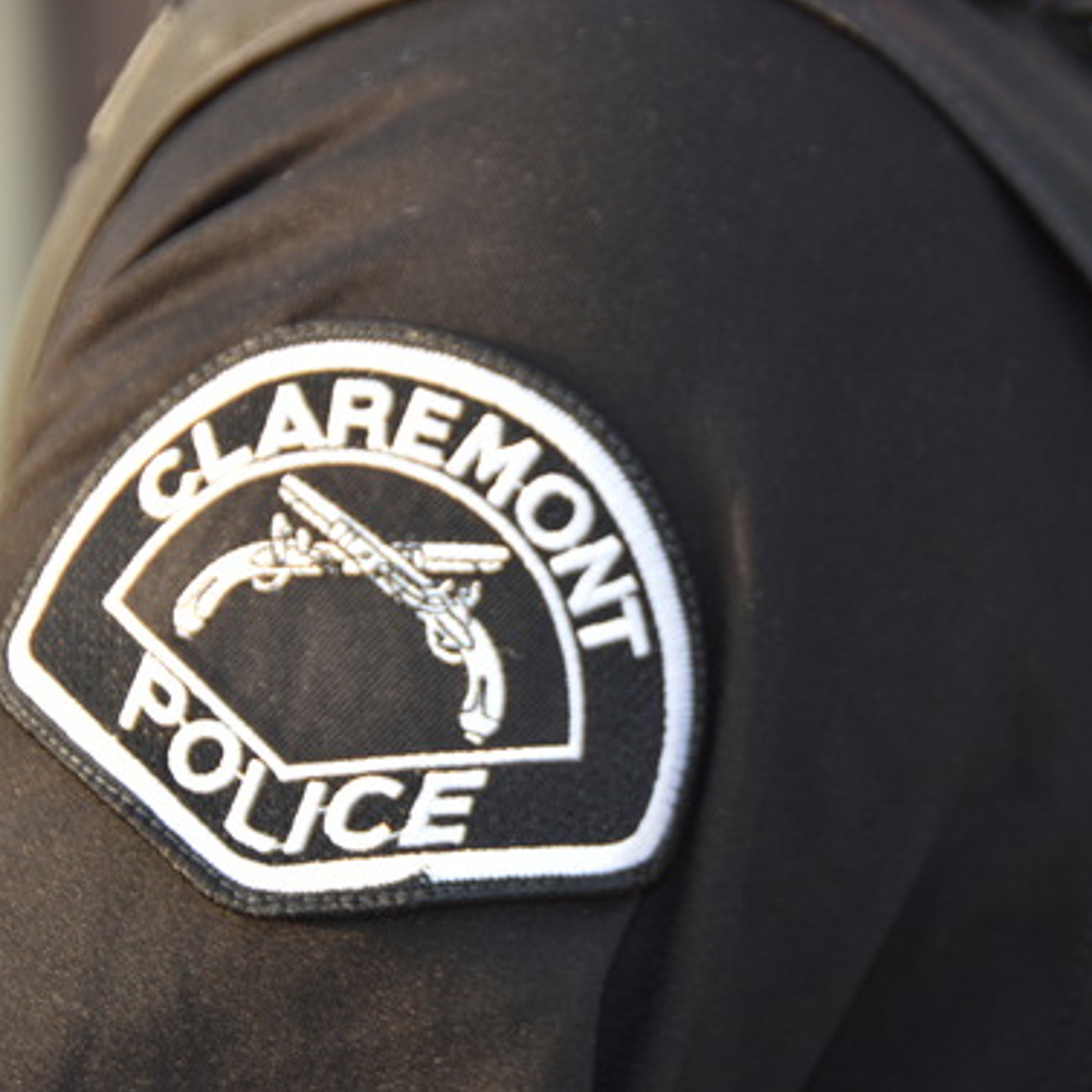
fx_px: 5496
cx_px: 802
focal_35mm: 154
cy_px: 547
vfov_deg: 11.3
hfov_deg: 11.3
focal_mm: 80
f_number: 5.6
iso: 160
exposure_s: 1/125
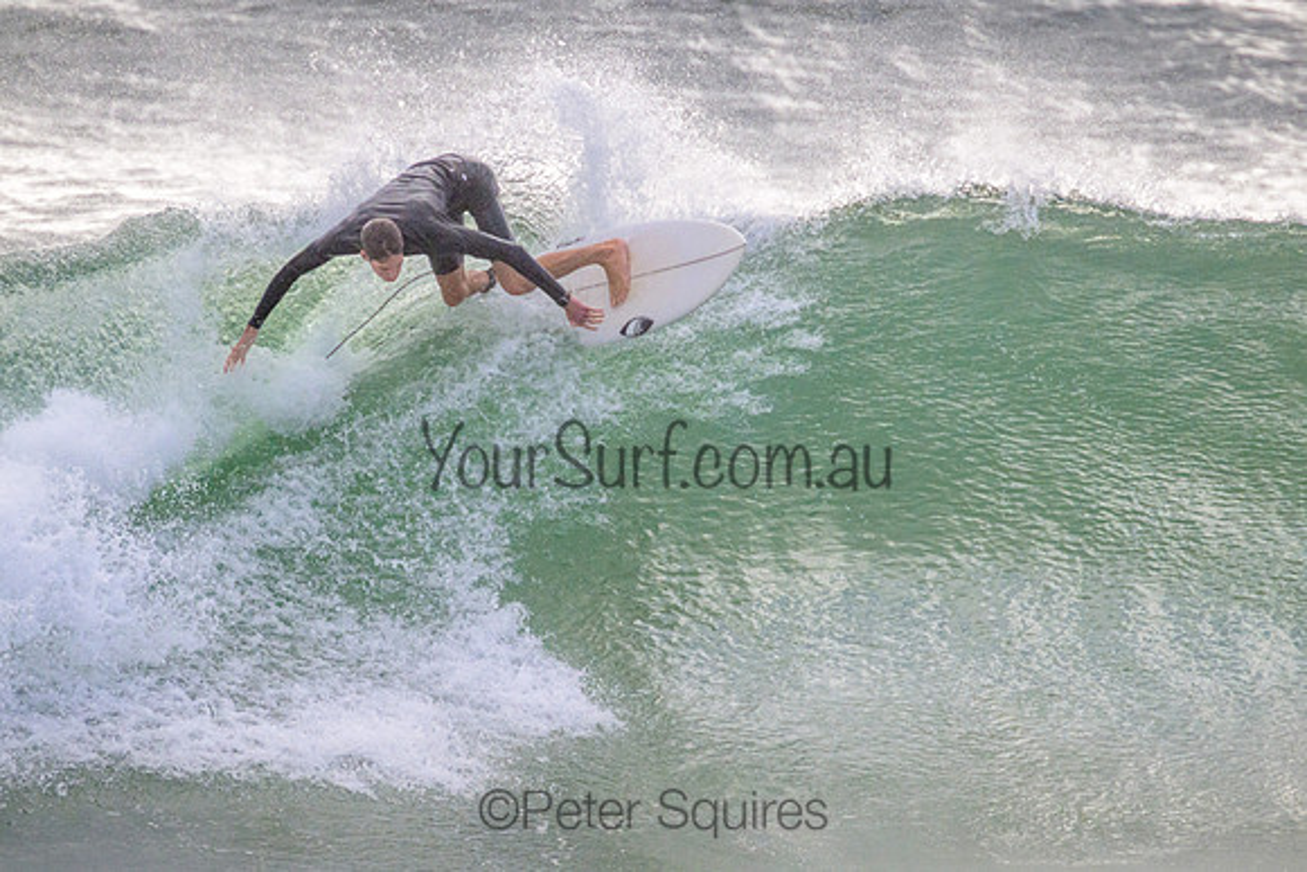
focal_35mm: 912
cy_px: 402
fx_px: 33120
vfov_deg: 1.5
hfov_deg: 2.3
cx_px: 745
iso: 1400
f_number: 11
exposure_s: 1/2000
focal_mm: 800
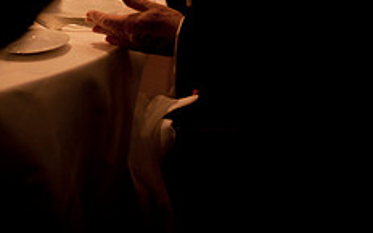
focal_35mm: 71
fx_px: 722
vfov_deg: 16.8
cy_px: -109
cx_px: 178
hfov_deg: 29.0
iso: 1000
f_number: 2.8
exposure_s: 1/8
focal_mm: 24
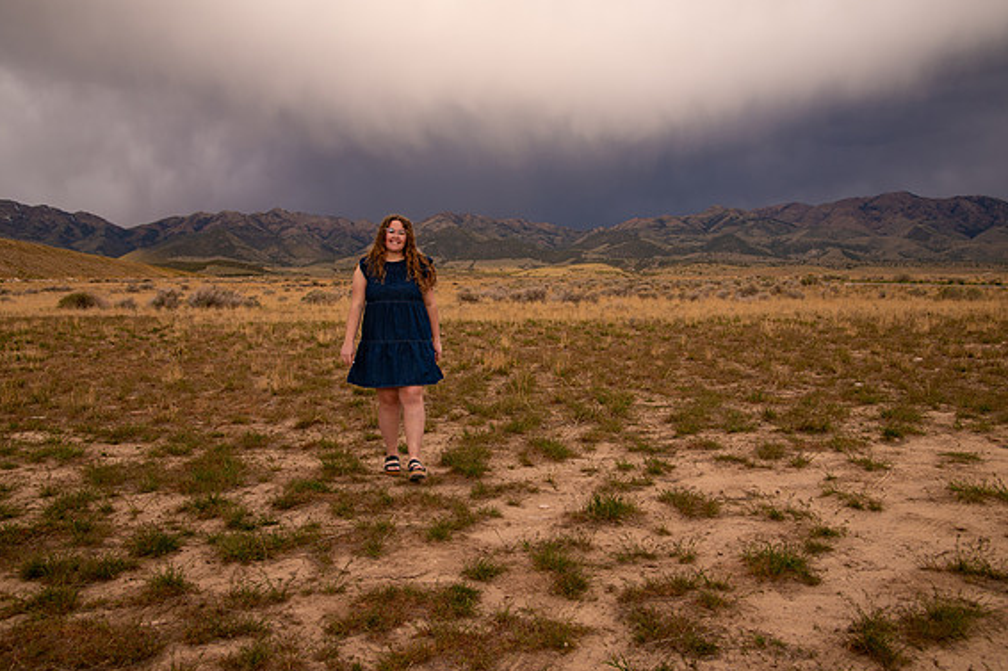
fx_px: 868
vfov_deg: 42.3
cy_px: 310
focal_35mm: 31
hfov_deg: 60.3
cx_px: 499
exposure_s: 1/250
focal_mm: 28
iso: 200
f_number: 5
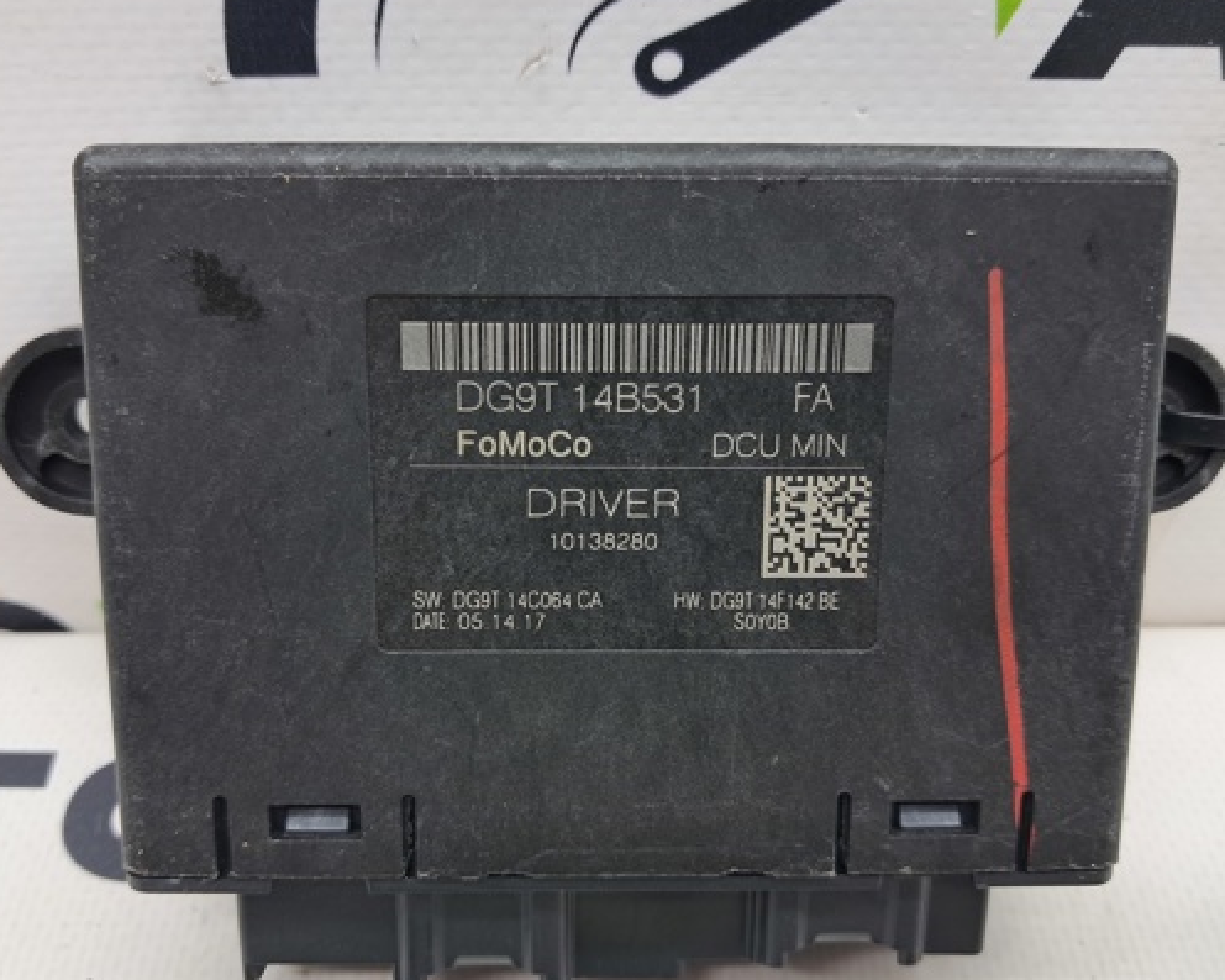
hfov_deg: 52.8
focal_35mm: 34
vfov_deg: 43.3
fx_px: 1233
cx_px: 598
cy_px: 520
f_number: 1.8
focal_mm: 4
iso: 50
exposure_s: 1/50
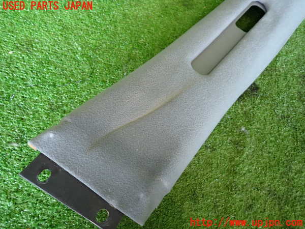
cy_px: 114
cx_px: 152
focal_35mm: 25
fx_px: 220
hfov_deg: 69.4
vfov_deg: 54.9
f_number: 2
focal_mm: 4.5
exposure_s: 1/40
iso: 200
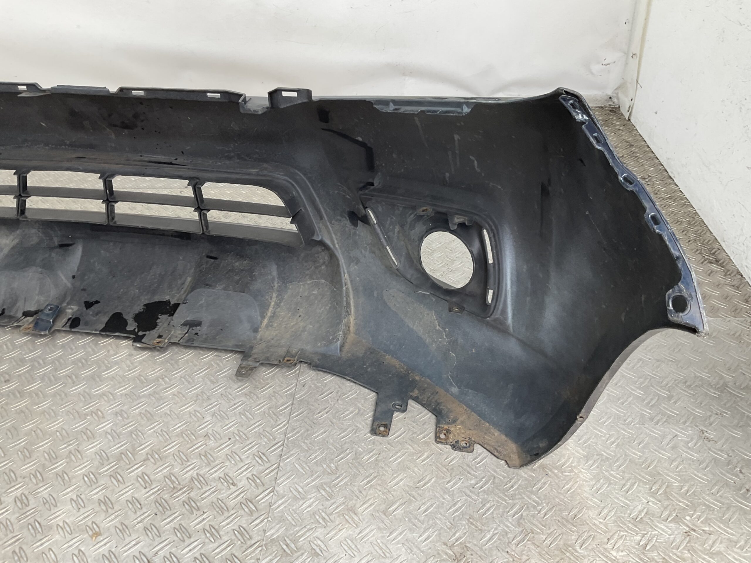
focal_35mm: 29
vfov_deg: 48.2
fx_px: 629
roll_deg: +4.9
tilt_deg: -33.3
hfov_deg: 61.7
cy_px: 282
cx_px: 376
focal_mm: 3
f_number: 1.8
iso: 25
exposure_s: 1/120
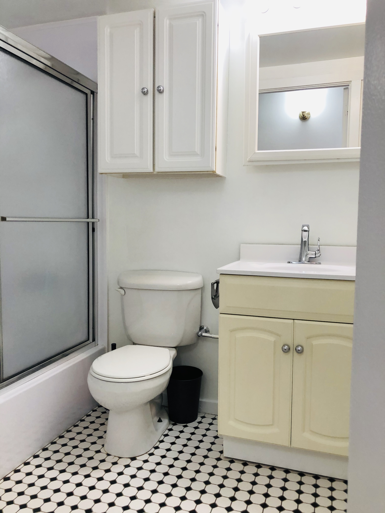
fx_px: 415
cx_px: 192
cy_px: 256
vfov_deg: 63.4
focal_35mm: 28
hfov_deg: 49.7
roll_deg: -0.8
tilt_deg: -6.0
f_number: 1.8
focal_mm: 3.99
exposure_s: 1/30
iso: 25
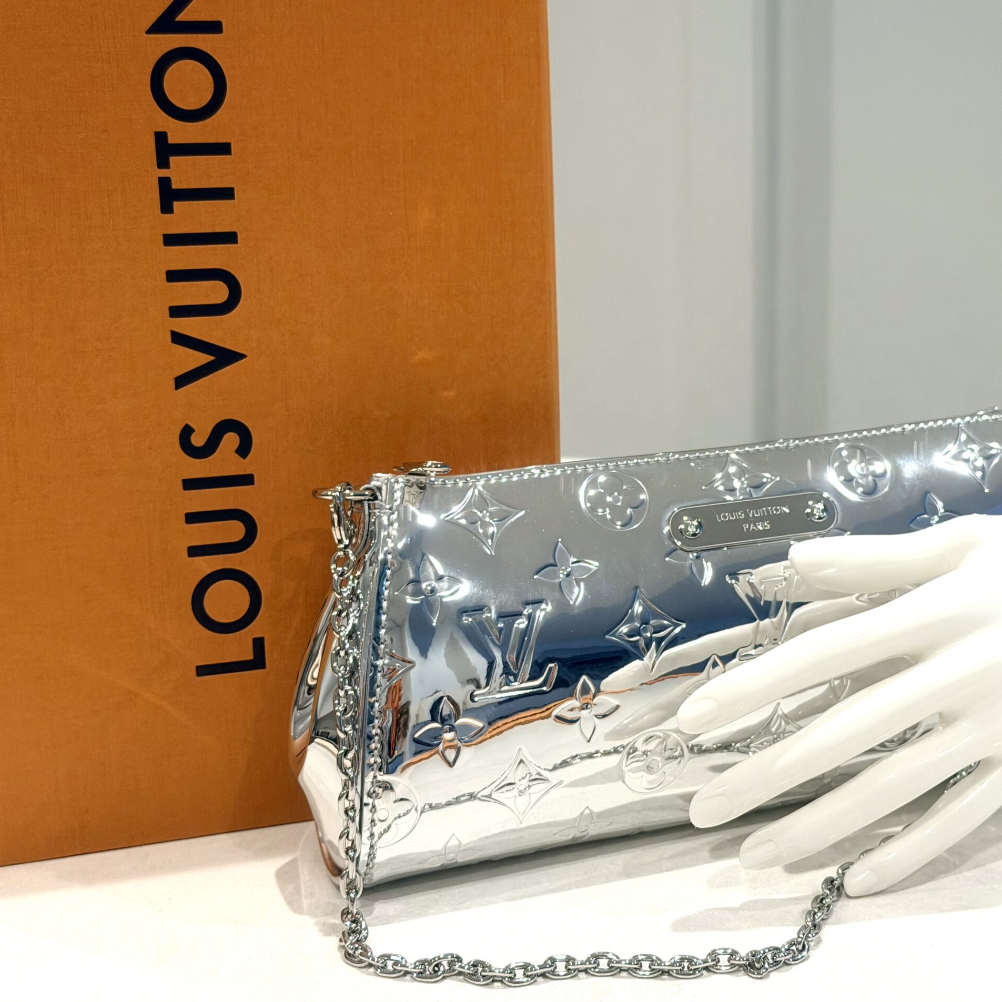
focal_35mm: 57
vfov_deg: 30.0
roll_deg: +0.8
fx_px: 1867
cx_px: 642
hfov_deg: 29.9
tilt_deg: -16.0
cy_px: 498
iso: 64
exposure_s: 1/60
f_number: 1.78
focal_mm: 6.76
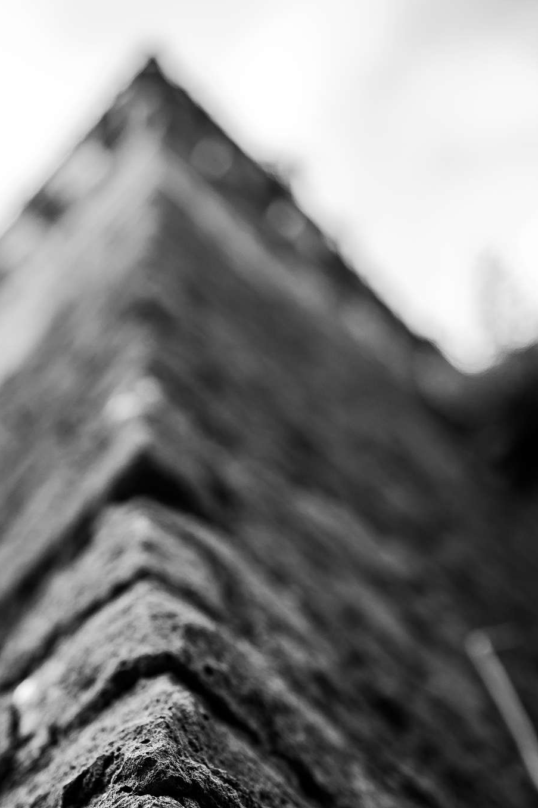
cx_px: 171
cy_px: 547
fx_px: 1278
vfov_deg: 34.7
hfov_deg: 23.6
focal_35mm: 57
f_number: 1.8
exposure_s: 1/160
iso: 100
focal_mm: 26
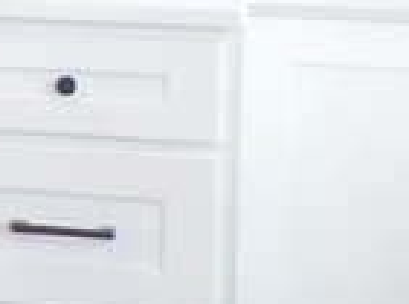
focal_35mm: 182
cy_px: -96
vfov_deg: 8.0
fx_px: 2145
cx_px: -835
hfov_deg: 8.8
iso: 250
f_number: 3.3
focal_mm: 4.5
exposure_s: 1/30
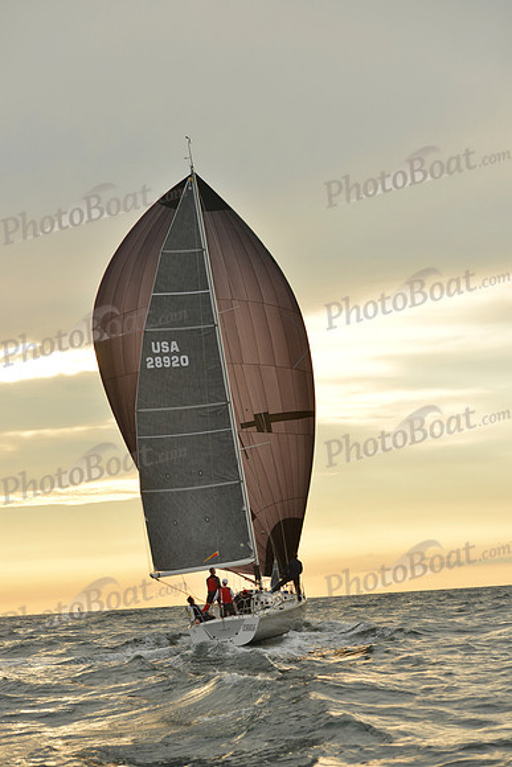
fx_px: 1599
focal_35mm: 75
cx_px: 256
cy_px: 384
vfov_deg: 27.0
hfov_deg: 18.2
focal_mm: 75
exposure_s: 1/500
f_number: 6.3
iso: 400
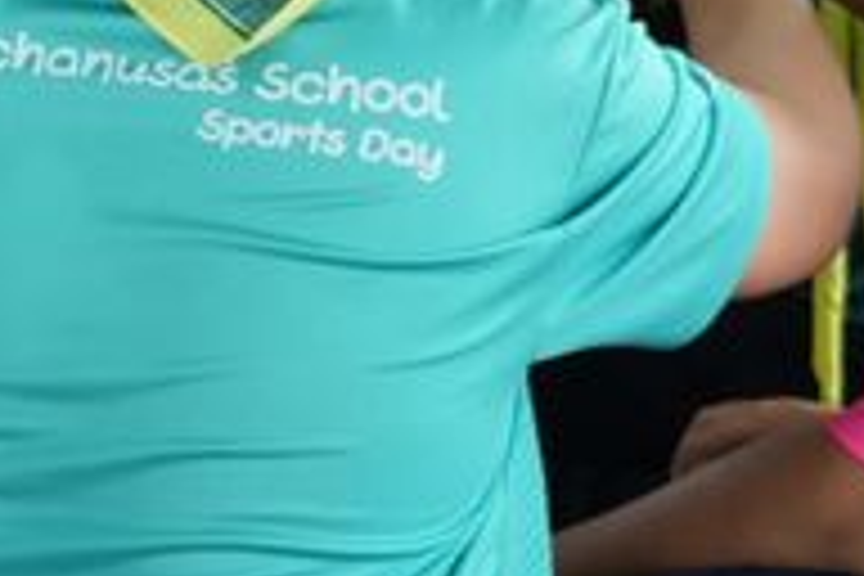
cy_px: 988
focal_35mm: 343
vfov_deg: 4.0
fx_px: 8231
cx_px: -932
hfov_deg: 5.8
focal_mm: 44
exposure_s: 1/200
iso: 1000
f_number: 5
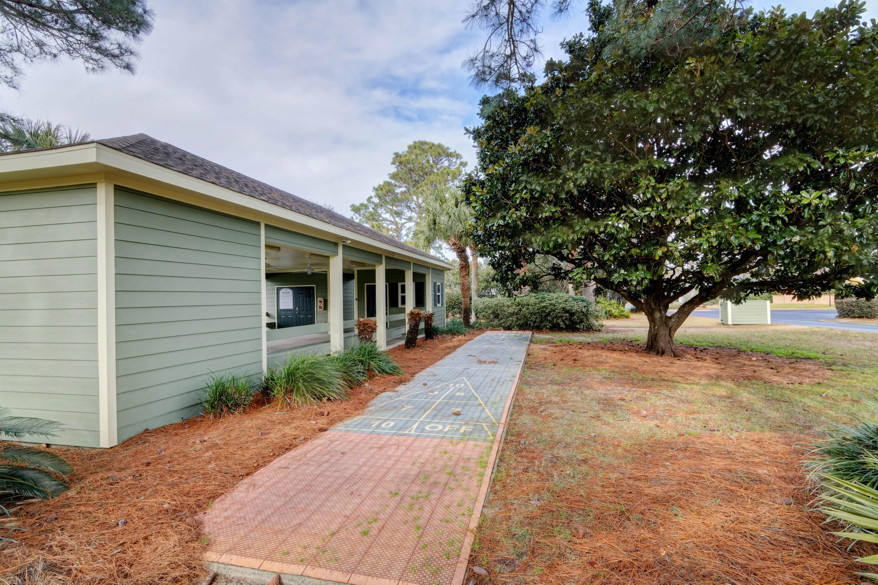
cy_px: 292
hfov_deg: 96.7
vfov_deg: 73.7
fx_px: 390
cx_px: 439
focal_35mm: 16
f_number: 22
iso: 100
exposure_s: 1/125
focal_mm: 11
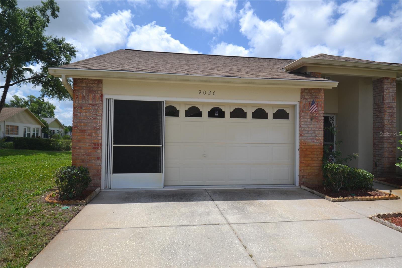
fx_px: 234
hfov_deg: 81.2
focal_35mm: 21
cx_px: 201
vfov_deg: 59.5
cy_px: 134
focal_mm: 14
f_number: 8
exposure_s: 1/250
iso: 100
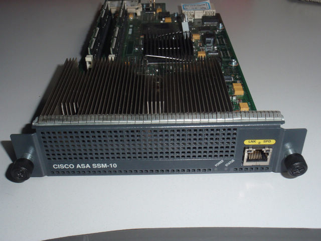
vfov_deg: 36.0
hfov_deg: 46.8
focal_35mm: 40
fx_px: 371
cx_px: 160
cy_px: 120
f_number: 9
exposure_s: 1/80
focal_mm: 7.25
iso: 200
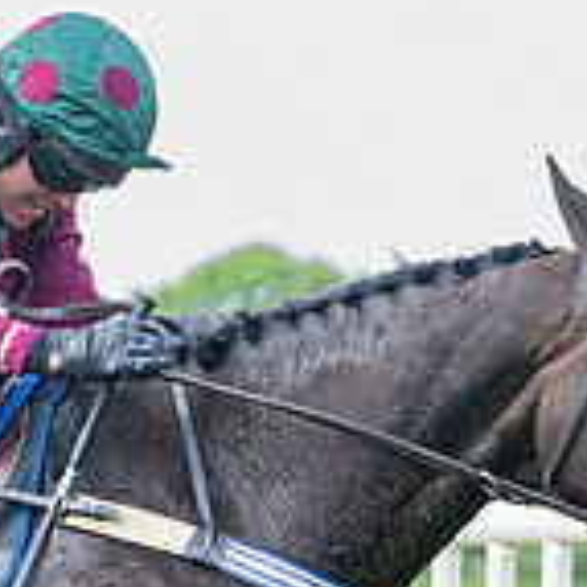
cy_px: 806
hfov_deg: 4.1
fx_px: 8135
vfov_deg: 4.1
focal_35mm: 424
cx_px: 342
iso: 400
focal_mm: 70
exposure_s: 1/1600
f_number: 2.8
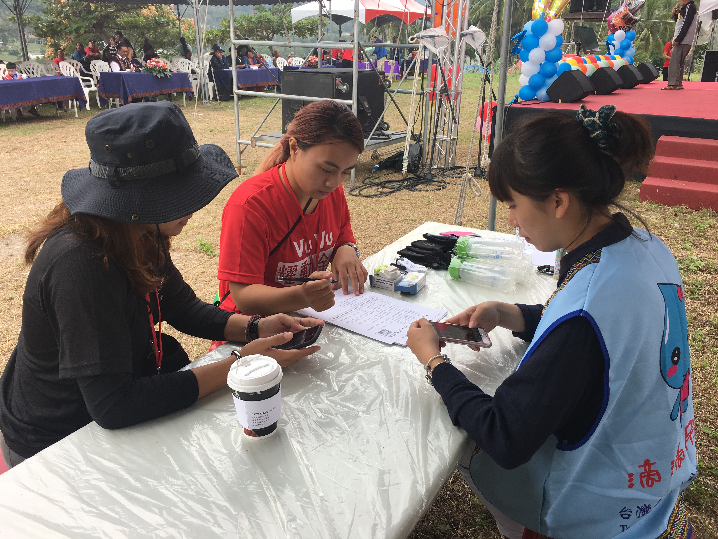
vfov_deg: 48.2
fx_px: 602
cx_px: 359
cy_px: 270
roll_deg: +0.4
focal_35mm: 29
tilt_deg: -18.7
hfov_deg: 61.7
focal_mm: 4.15
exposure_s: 1/240
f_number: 2.2
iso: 25
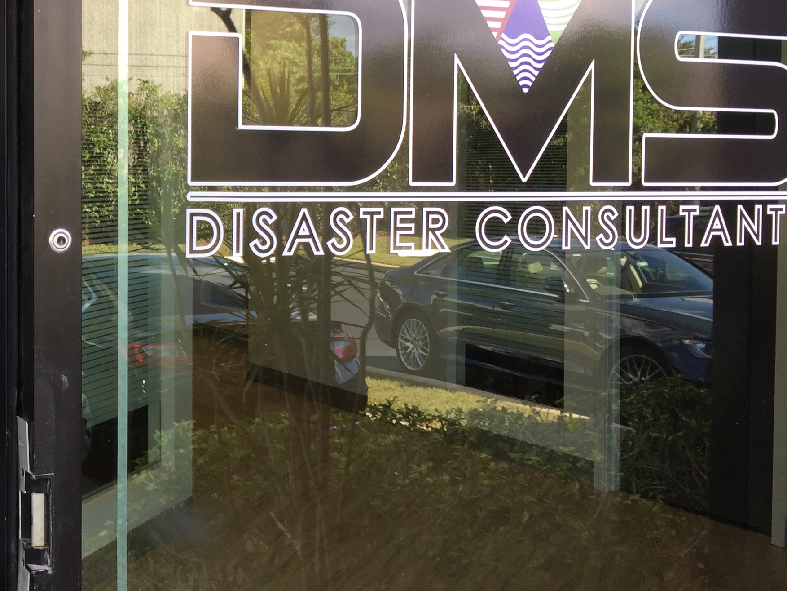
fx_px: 1228
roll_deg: +0.9
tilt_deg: -2.3
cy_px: 209
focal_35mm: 54
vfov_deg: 26.9
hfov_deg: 33.9
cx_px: 102
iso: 32
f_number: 2.2
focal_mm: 4.15
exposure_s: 1/121
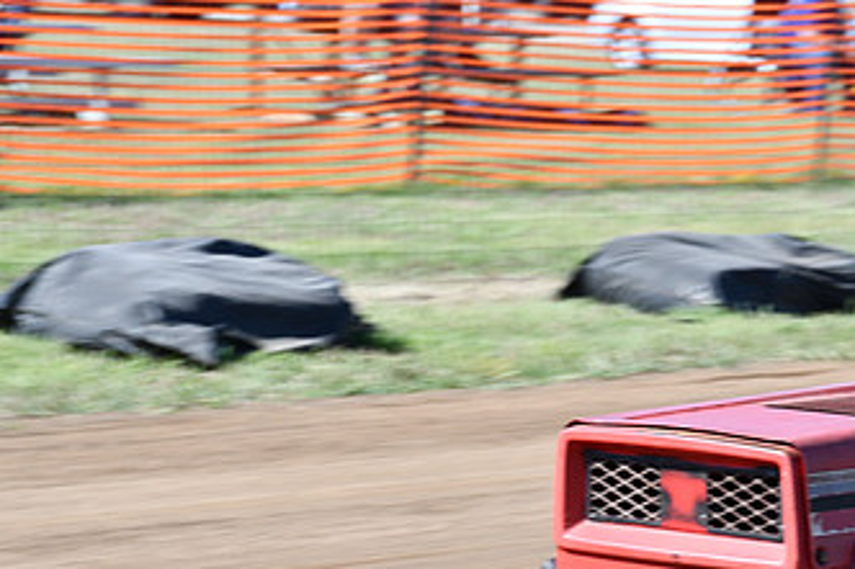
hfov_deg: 8.7
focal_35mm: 236
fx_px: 5602
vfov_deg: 5.8
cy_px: 475
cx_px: 680
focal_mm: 90
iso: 180
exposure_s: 1/250
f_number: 8
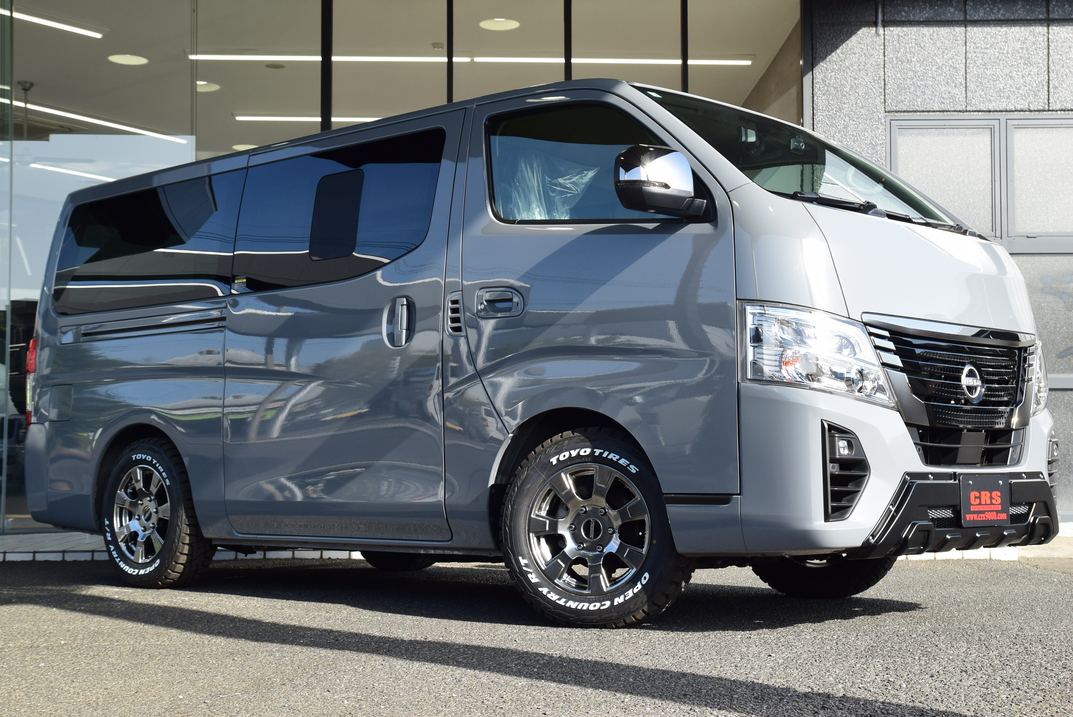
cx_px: 536
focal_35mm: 51
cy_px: 358
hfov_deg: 38.9
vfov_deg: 26.5
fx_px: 1521
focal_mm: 34
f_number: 10
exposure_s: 1/320
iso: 400
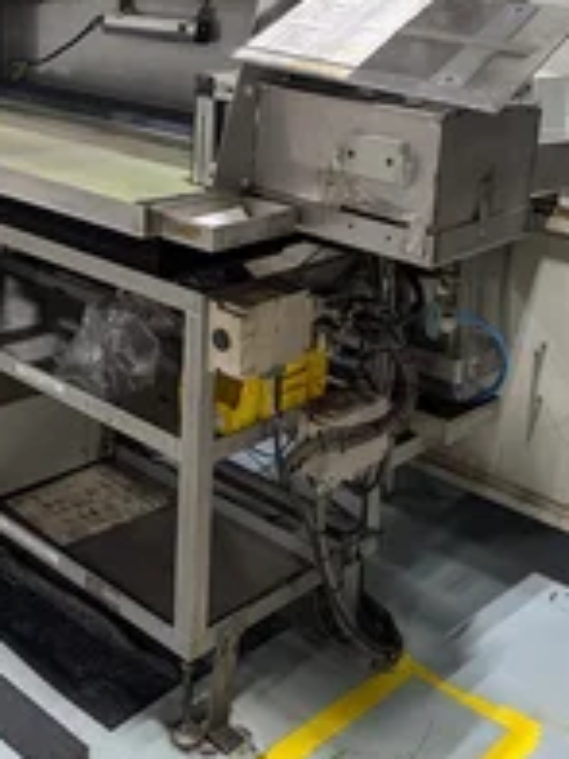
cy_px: 54
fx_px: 1074
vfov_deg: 36.2
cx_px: 126
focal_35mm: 49
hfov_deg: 29.1
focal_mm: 6.9
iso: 334
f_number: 1.68
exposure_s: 1/446
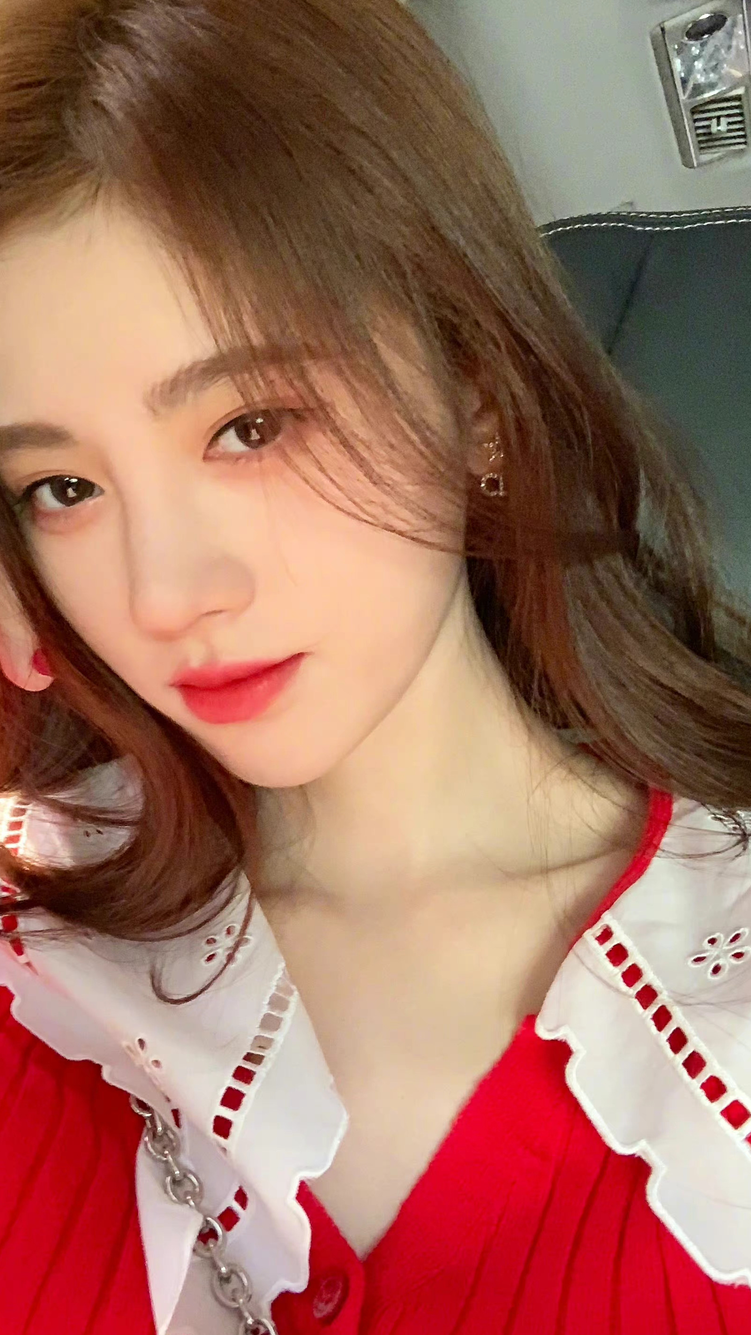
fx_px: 1345
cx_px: 287
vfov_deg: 52.7
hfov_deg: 31.1
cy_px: 621
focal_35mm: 38
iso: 320
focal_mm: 2.87
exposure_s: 1/35
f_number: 2.2
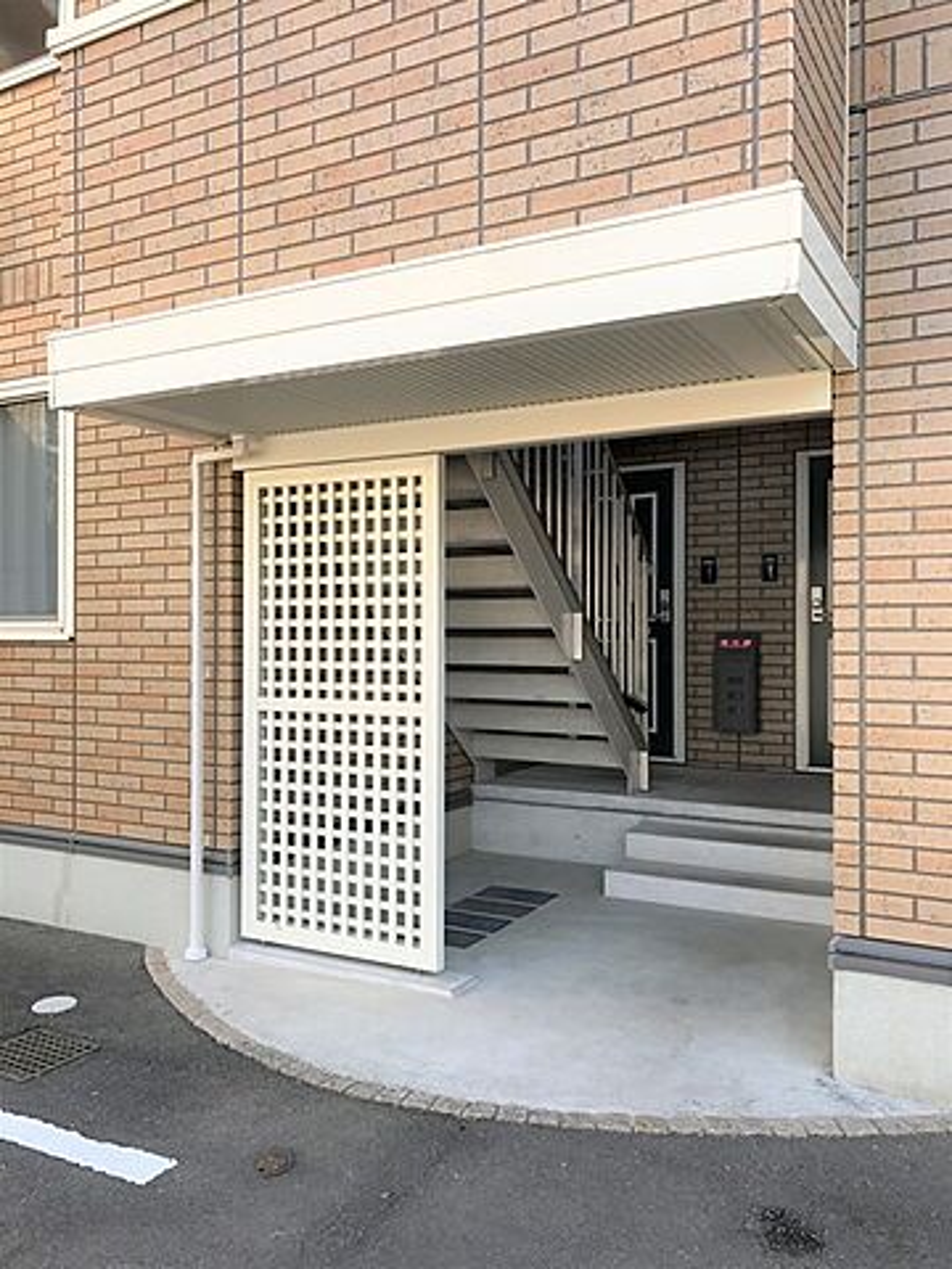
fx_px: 1027
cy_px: 634
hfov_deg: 49.7
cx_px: 476
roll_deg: +0.1
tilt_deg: +0.6
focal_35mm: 28
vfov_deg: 63.4
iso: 20
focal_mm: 3.99
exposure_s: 1/307
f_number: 1.8
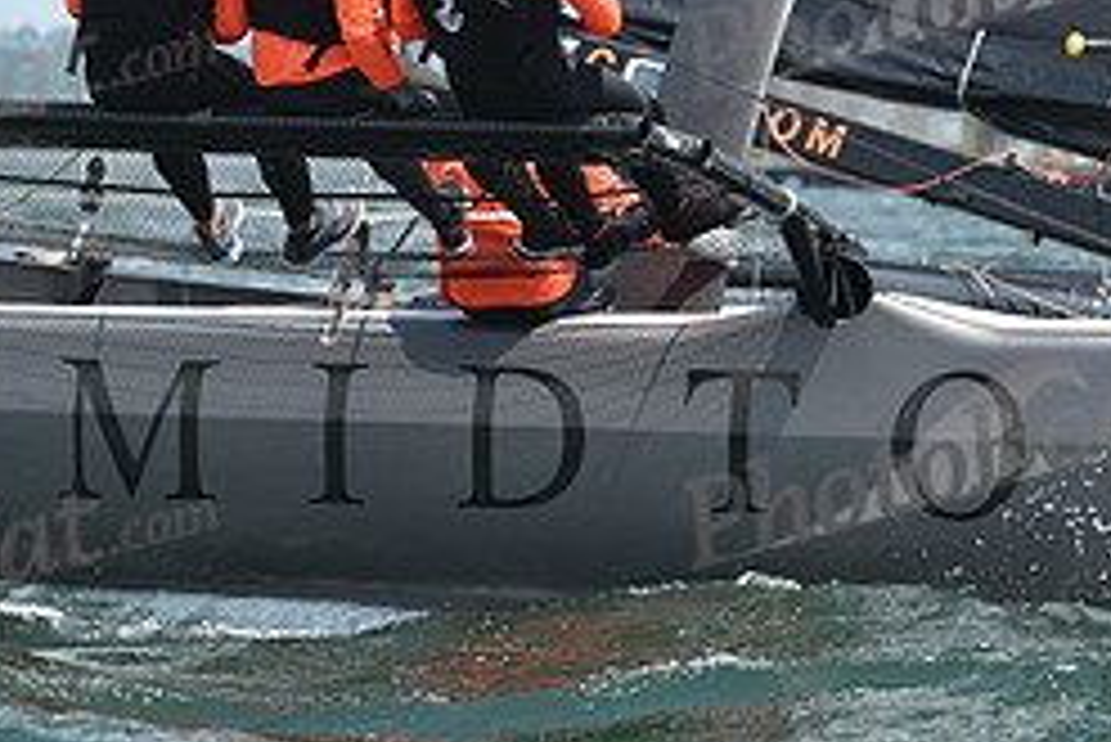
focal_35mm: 411
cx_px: 454
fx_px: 12691
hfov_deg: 5.0
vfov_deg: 3.3
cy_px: 281
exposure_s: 1/1250
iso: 250
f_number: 6.3
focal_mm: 175
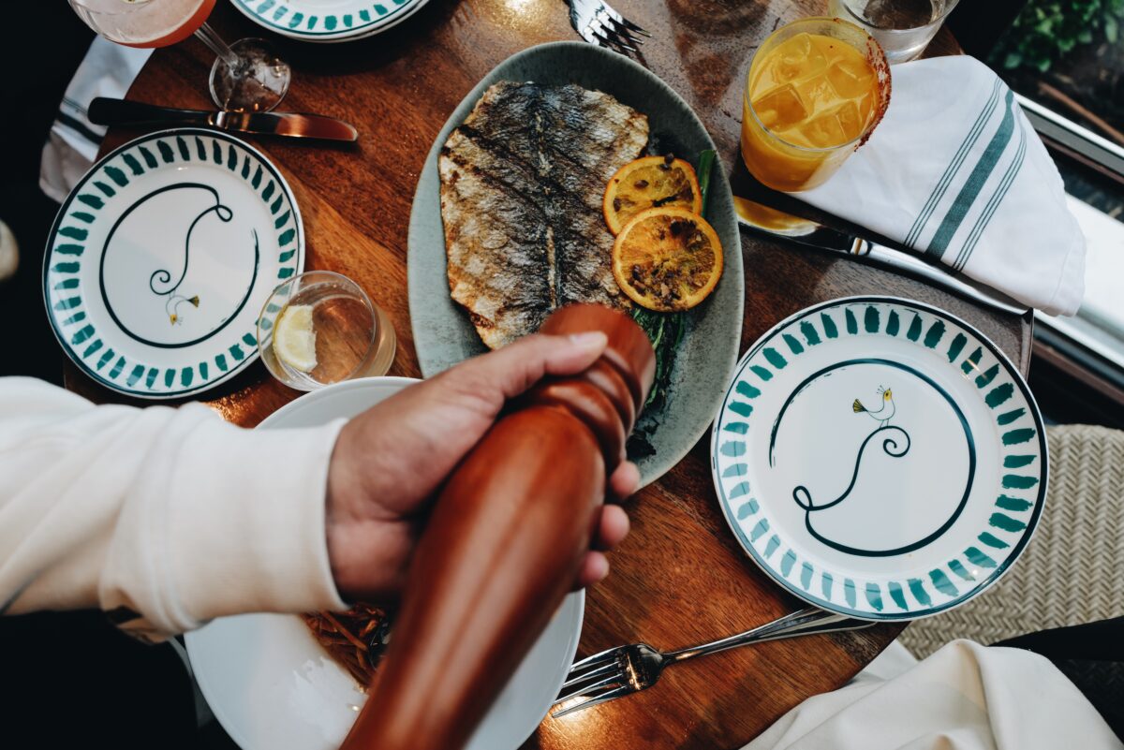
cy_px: 375
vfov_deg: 46.4
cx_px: 562
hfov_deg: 65.5
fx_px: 874
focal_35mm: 28
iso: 400
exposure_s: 1/30
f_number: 4
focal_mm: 28
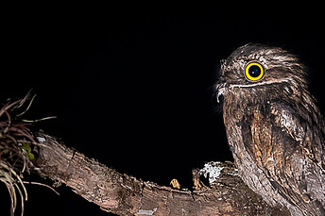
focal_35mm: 596
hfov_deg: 3.5
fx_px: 5378
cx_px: 158
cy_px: 71
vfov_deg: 2.3
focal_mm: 220
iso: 2000
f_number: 4
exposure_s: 1/50
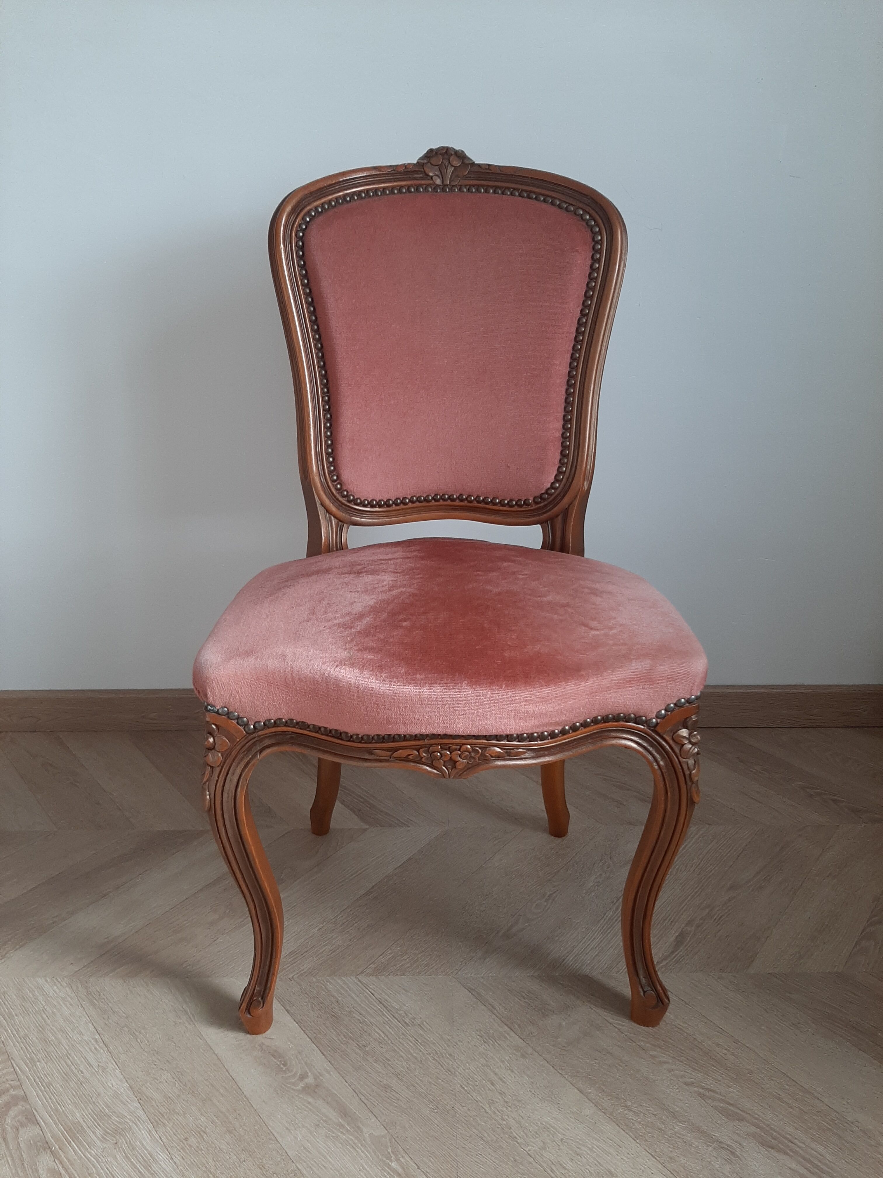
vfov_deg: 67.3
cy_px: 589
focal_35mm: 26
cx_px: 442
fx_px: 884
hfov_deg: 53.1
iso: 80
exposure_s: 1/100
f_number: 1.7
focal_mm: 3.93
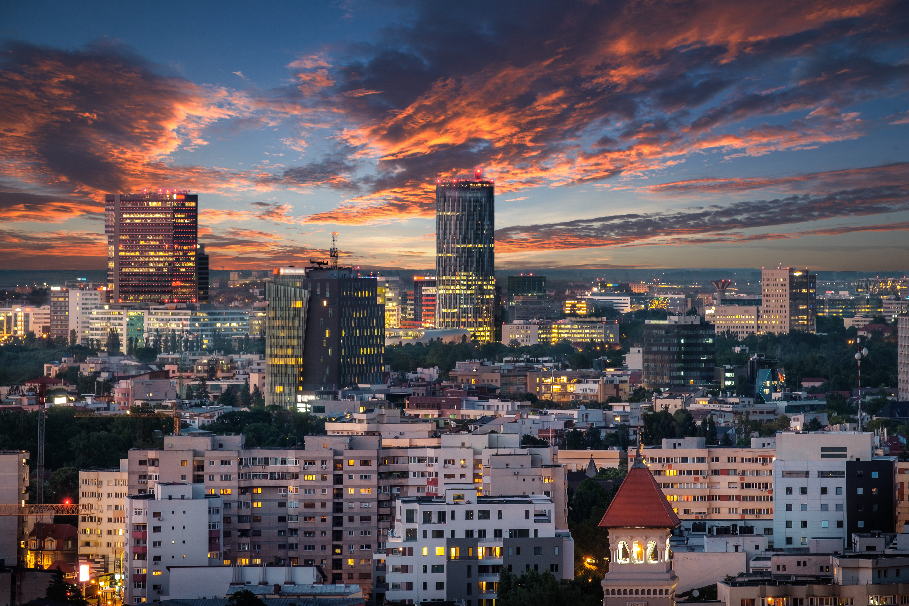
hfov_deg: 12.4
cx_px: 454
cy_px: 303
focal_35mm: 166
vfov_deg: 8.3
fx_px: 4191
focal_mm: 110.6
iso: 200
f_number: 8
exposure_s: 6
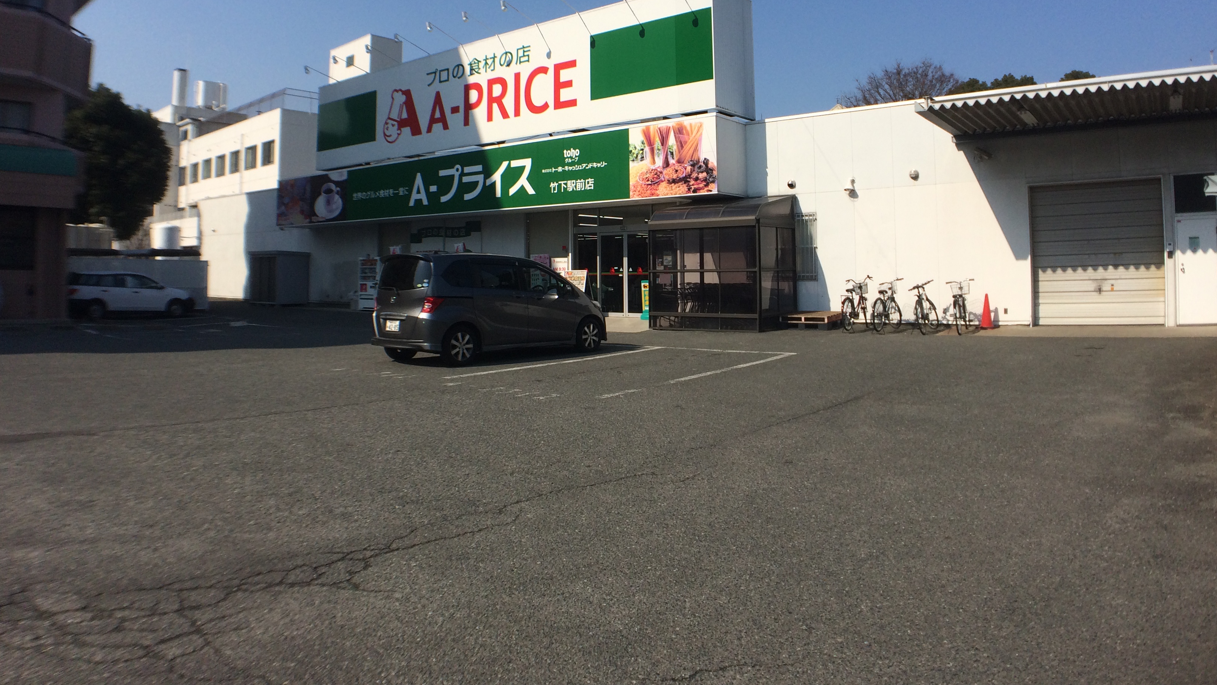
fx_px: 1033
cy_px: 224
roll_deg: +1.5
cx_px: 603
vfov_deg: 36.3
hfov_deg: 61.0
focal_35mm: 32
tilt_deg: +2.4
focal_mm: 4.15
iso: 32
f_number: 2.2
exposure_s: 1/3425
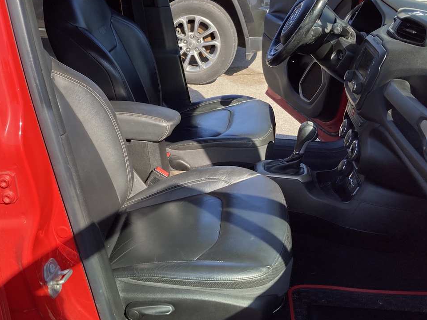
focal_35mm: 42
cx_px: 161
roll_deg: -2.8
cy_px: 135
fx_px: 518
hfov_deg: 44.4
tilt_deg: -25.4
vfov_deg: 34.3
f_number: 1.8
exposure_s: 1/433
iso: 20
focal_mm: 3.99
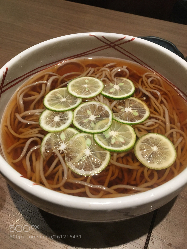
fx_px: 209
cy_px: 124
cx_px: 94
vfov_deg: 61.7
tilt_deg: -52.5
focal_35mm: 29
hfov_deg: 48.2
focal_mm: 4.15
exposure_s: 1/30
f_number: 2.2
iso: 125
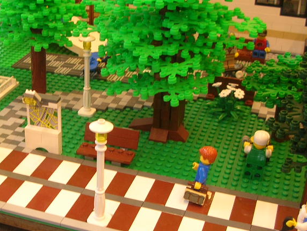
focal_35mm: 63
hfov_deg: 30.0
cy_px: 126
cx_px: 59
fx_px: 559
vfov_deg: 23.3
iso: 50
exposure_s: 1/14.8
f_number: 2.8
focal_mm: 5.8
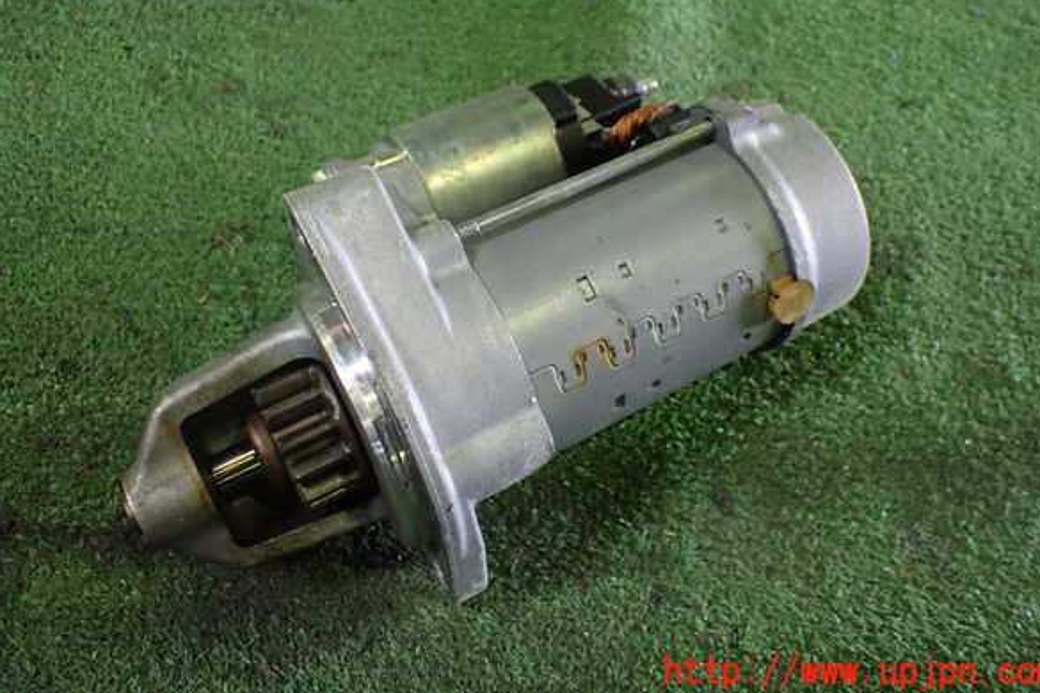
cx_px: 532
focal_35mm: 32
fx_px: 924
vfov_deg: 41.0
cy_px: 295
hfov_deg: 58.7
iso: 800
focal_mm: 5.4
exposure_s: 1/80
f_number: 2.3
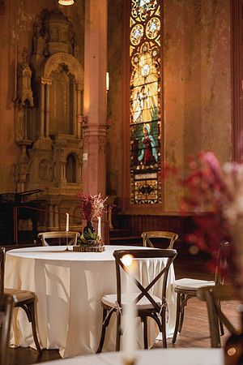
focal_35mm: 50
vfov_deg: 39.6
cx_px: 122
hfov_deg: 27.0
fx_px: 506
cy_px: 182
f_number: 2.8
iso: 400
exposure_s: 1/80
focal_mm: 50
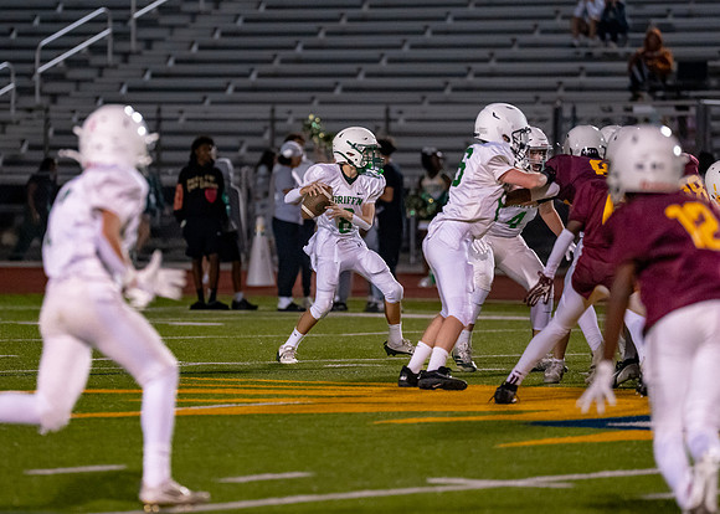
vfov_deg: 4.6
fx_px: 6331
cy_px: 215
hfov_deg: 6.5
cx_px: 326
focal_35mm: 310
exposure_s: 1/1250
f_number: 2.8
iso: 4000
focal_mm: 200
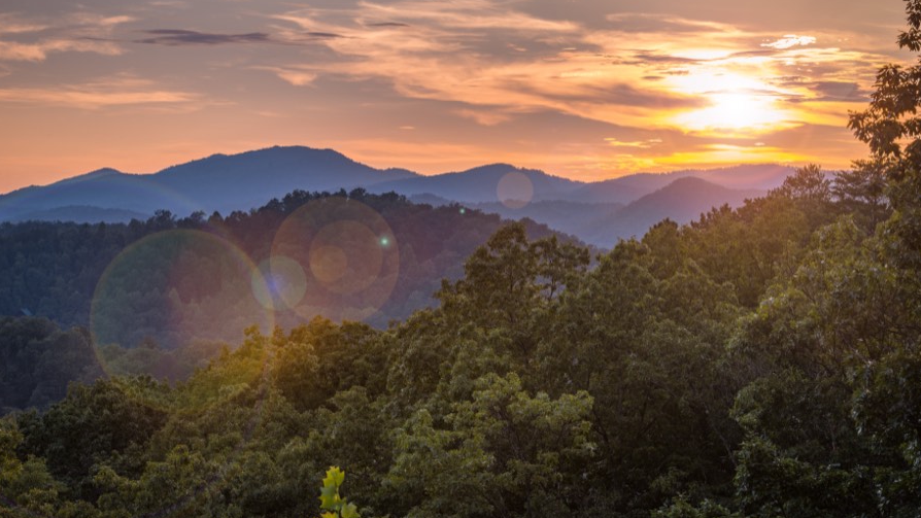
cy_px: 212
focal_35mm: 97
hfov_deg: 22.0
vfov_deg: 12.5
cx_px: 459
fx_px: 2369
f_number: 11
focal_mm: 92
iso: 125
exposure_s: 1/30
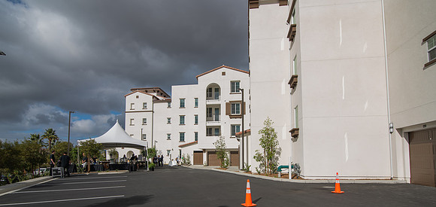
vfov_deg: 51.6
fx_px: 207
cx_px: 218
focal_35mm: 19
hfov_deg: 93.0
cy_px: 145
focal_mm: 16
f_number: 5.6
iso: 64
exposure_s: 1/320
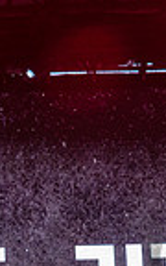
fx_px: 1303
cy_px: 352
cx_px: -213
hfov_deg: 6.9
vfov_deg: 11.3
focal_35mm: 180
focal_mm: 35
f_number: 4
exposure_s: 1/400
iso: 2000
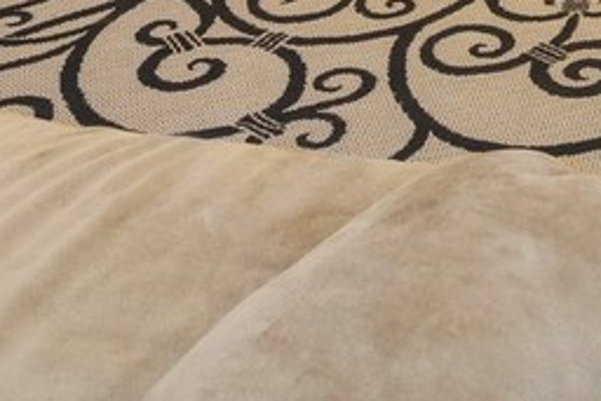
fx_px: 1587
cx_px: 677
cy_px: -779
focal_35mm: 95
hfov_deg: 20.4
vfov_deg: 10.5
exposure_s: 4
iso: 200
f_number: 10
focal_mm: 15
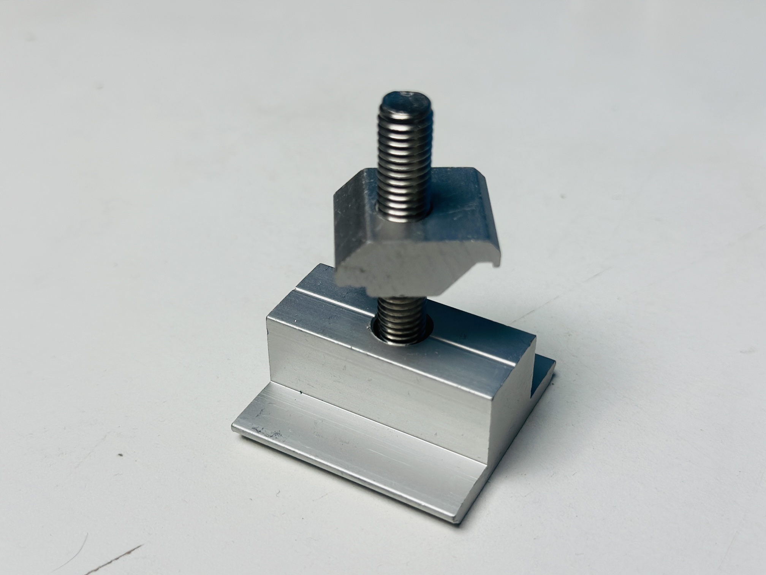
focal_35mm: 48
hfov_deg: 39.7
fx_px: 1062
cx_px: 383
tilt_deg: -38.4
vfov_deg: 30.3
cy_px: 288
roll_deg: -0.1
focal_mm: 6.86
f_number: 1.78
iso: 100
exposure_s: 1/100
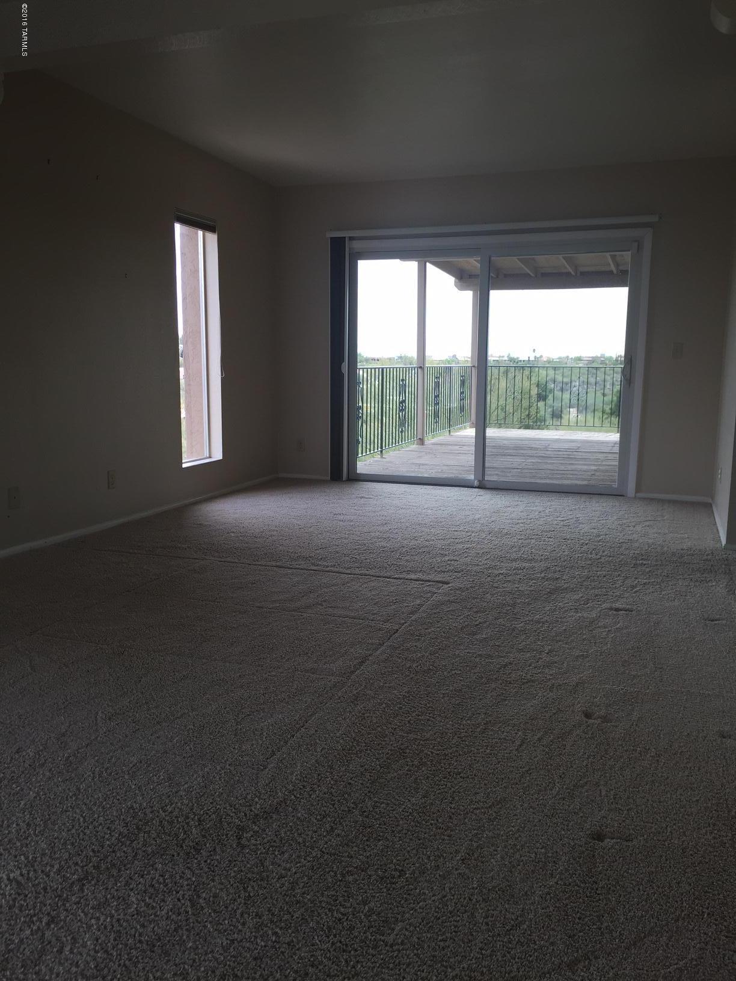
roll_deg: +0.9
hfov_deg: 48.2
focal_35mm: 29
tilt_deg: -8.6
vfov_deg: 61.7
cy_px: 490
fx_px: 822
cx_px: 368
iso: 32
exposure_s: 1/193
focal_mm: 4.15
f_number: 2.2
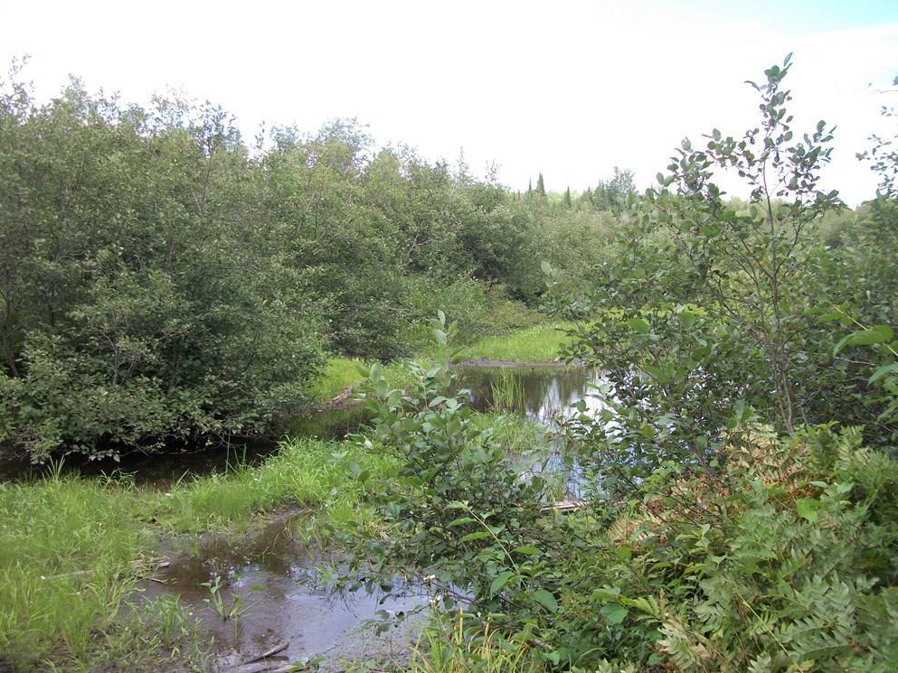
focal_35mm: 33
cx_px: 449
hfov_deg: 55.3
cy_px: 333
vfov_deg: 43.0
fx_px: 856
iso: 80
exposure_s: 1/320
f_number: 2.9
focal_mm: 5.7
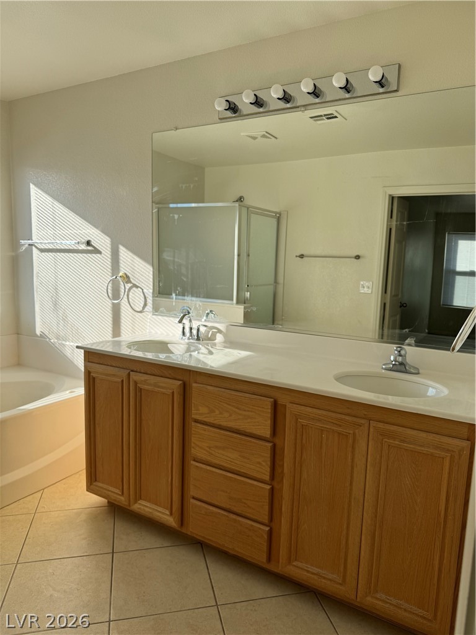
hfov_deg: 56.8
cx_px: 238
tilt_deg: -7.6
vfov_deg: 71.6
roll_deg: -2.0
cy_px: 318
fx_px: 440
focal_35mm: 24
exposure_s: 1/1238
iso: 80
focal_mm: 6.86
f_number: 1.78
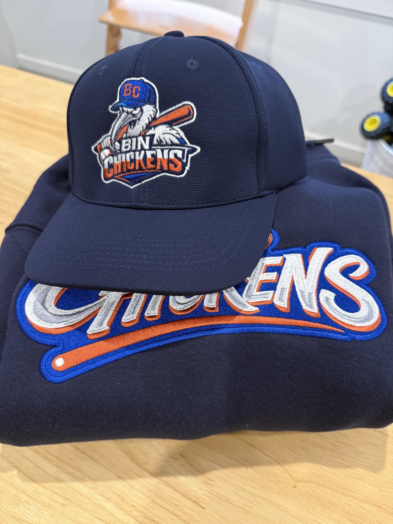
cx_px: 196
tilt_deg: -54.5
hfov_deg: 56.8
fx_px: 363
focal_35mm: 24
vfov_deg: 71.6
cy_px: 262
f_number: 1.78
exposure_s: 1/50
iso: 500
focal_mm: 6.76
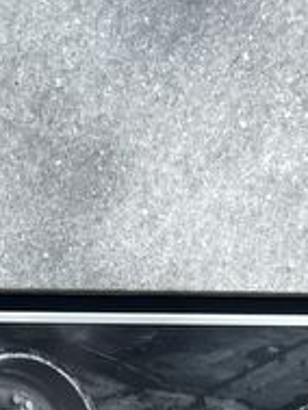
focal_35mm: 110
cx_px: 4
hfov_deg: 13.3
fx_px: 1304
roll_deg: +0.8
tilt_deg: -10.5
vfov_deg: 15.5
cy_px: 729
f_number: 1.6
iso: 50
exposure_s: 1/4651
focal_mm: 5.1
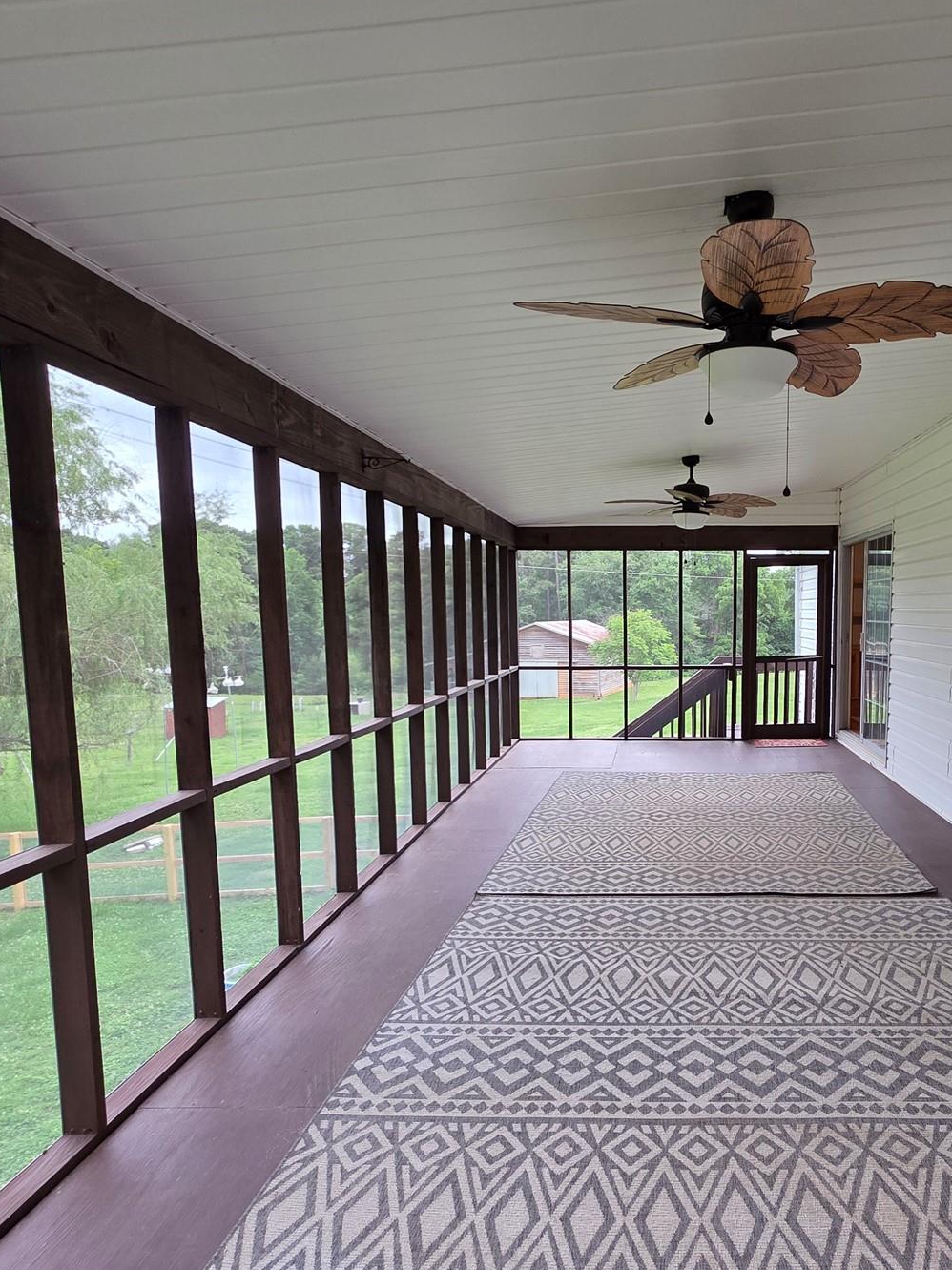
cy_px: 694
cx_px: 678
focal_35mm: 20
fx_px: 733
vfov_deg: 81.5
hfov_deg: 63.2
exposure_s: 1/120
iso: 125
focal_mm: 2.2
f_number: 1.9
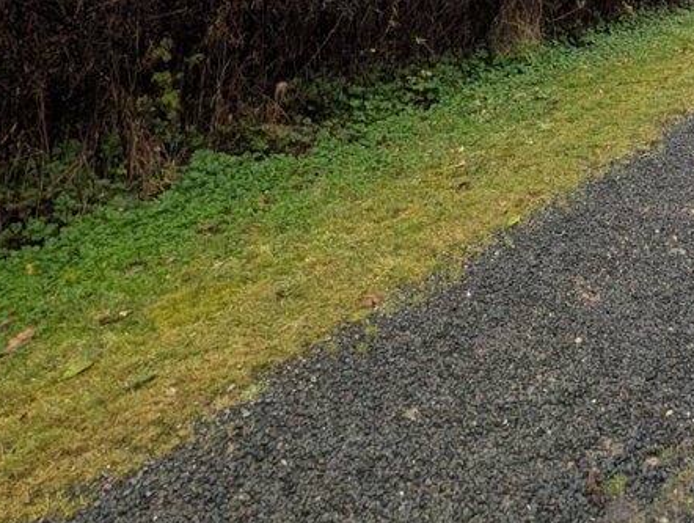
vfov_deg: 30.2
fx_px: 763
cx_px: 655
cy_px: -154
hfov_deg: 43.6
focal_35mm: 38
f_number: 1.95
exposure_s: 1/387
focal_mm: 2.23
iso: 43
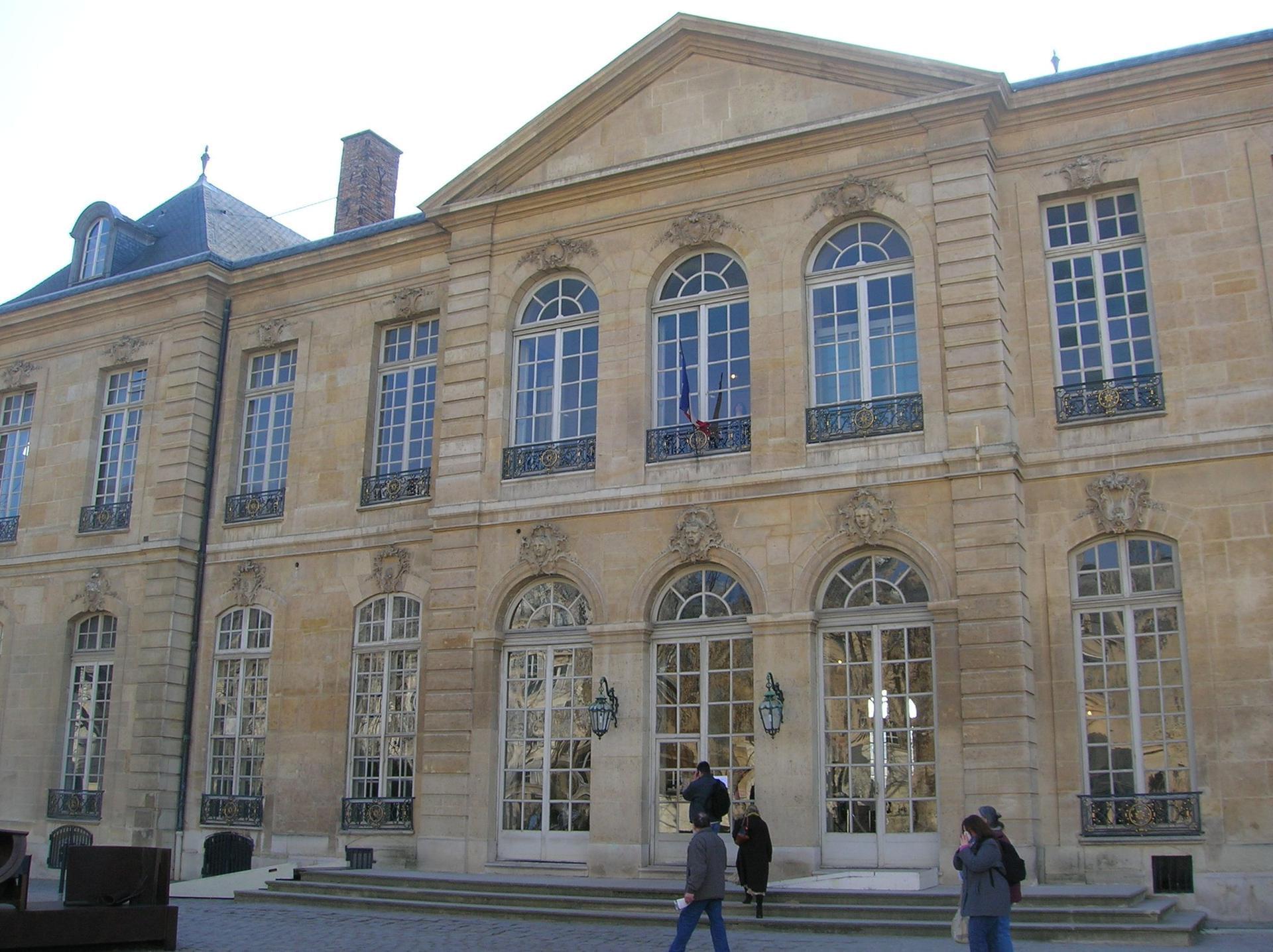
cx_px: 636
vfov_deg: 41.7
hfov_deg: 54.0
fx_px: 1249
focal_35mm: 34
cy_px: 476
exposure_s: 1/130
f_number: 4.9
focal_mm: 5.7
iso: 50
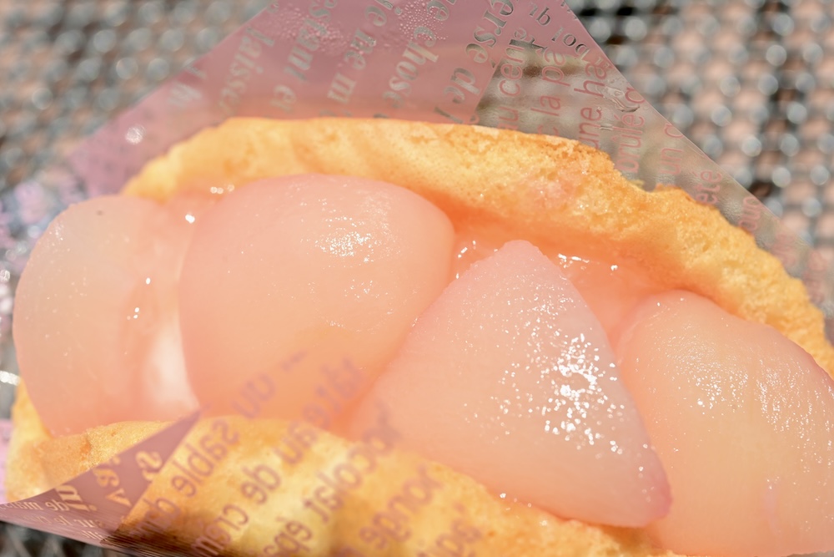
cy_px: 278
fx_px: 1390
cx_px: 417
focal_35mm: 60
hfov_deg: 33.4
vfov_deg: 22.6
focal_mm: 60
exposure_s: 1/400
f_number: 9
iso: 100
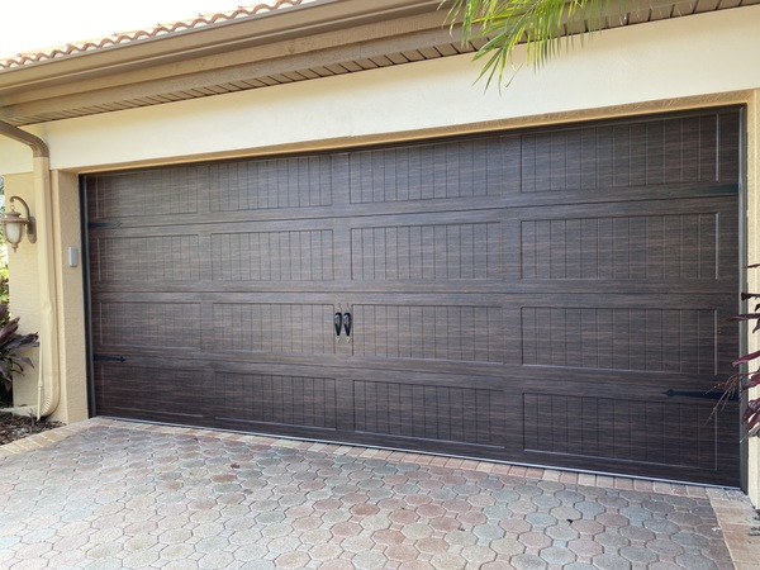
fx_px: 571
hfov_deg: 67.3
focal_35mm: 26
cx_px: 380
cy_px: 285
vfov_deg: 53.1
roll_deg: +1.1
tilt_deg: -1.8
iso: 32
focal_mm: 4.25
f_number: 1.8
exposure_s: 1/128
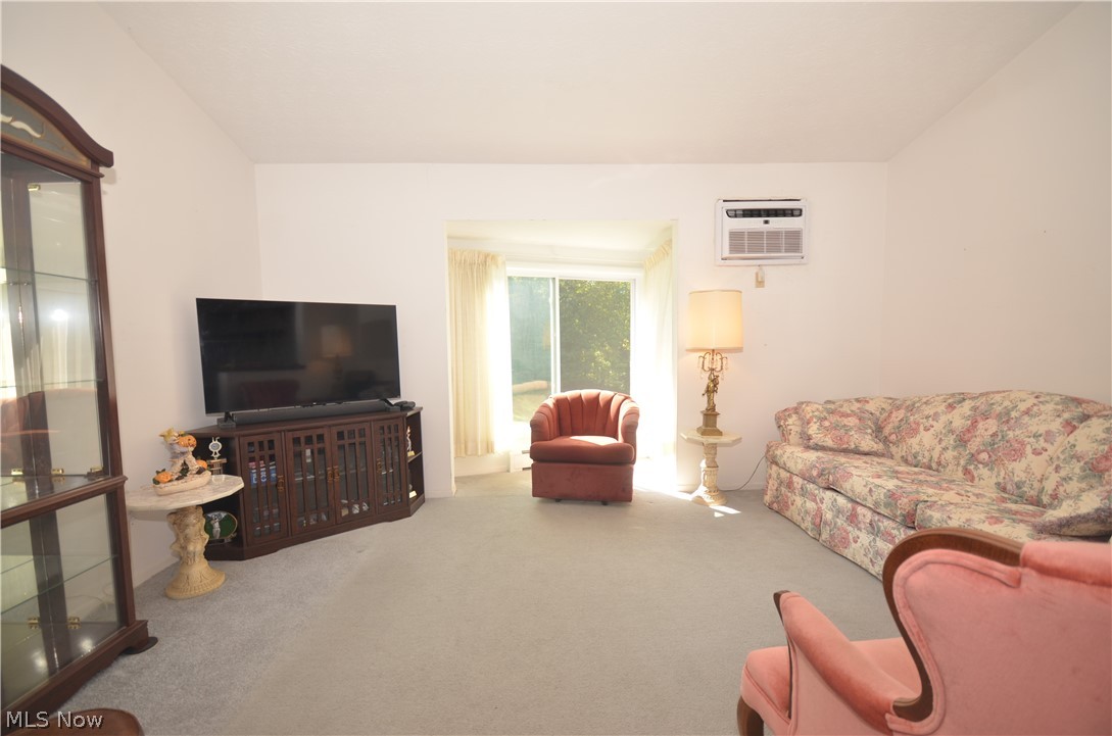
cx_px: 556
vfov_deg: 77.1
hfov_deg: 100.5
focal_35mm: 15
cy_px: 368
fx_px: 462
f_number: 5
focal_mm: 10
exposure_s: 1/100
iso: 200
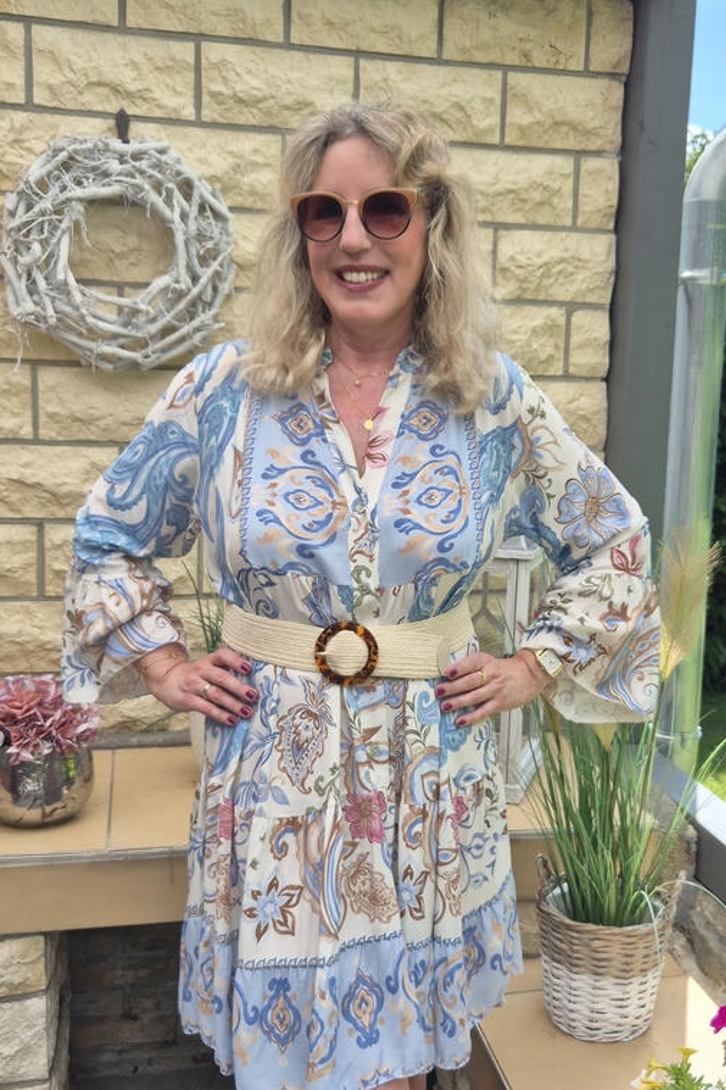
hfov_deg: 53.1
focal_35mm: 24
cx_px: 342
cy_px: 545
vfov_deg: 73.8
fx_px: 726
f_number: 1.8
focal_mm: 5.4
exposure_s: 1/778
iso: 25
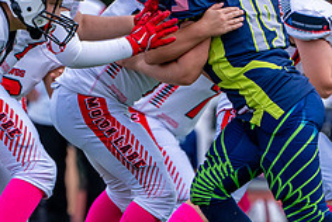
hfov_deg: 2.0
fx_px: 9658
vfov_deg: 1.3
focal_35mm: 1046
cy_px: 114
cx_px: 170
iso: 800
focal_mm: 385
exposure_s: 1/2000
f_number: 5.6
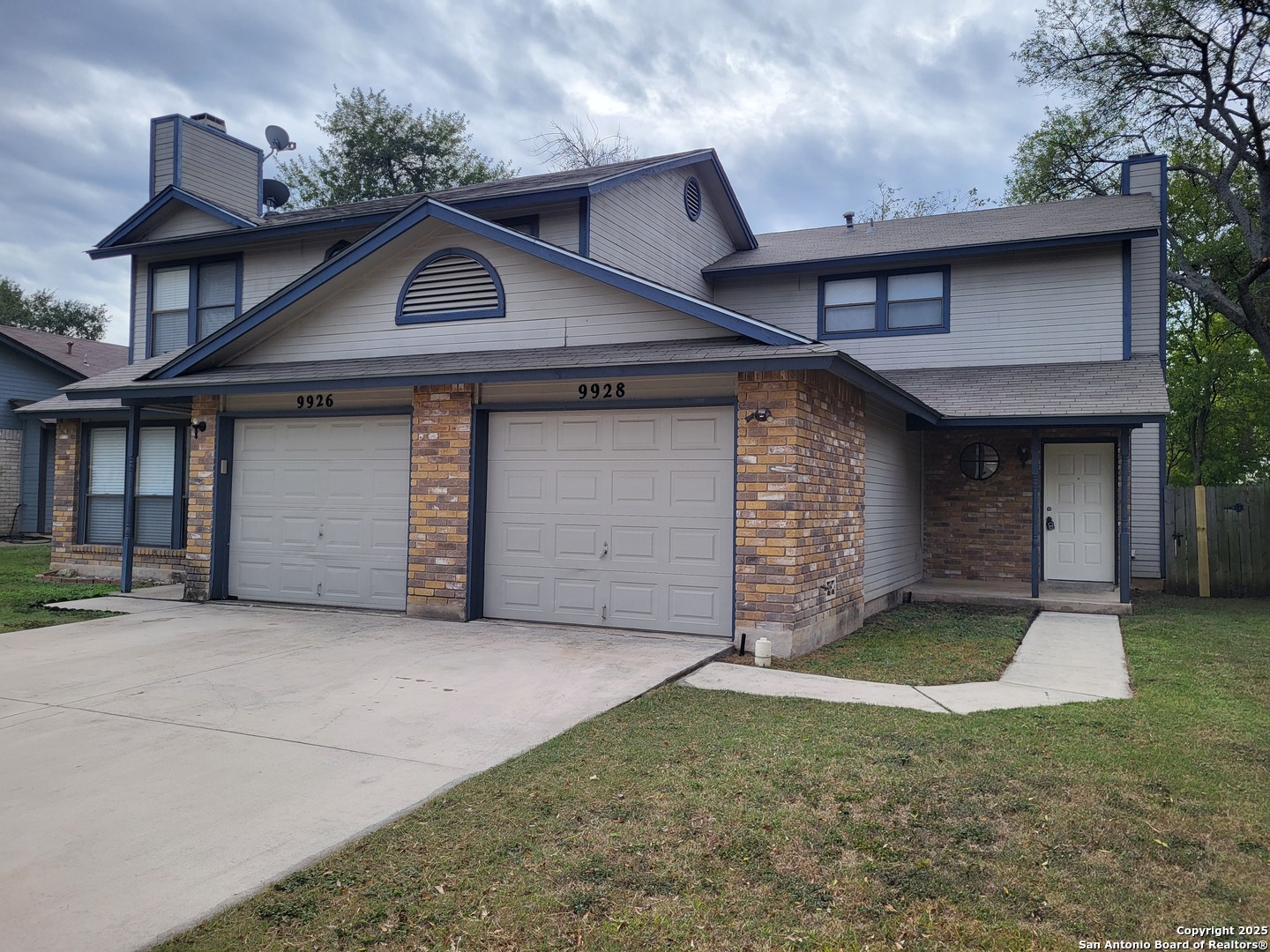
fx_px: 954
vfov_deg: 53.1
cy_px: 476
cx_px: 635
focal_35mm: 26
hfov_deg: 67.3
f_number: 1.8
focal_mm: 5.4
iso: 40
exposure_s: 1/2000
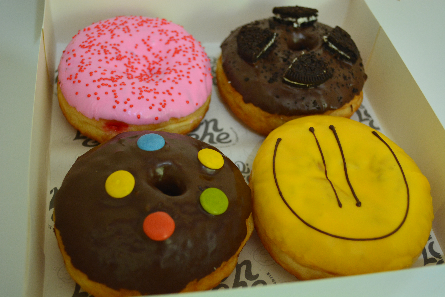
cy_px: 148
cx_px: 222
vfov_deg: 29.9
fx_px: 556
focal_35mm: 45
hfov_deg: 43.6
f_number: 4.5
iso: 800
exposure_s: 1/30
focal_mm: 30
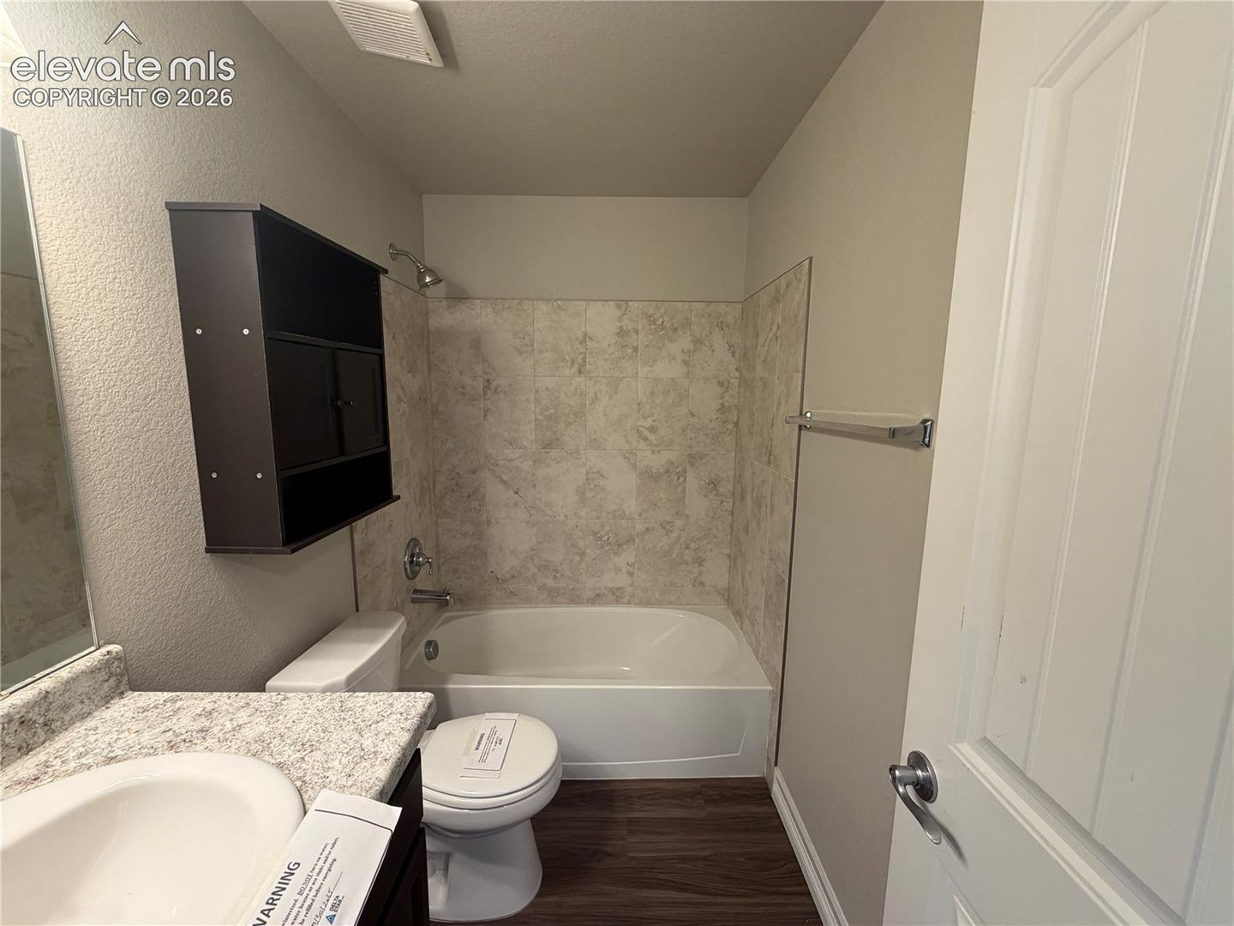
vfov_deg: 85.7
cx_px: 617
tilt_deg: -8.4
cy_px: 463
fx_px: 499
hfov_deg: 102.1
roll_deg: -0.6
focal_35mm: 14
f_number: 2.2
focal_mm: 2.22
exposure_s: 1/120
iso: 320
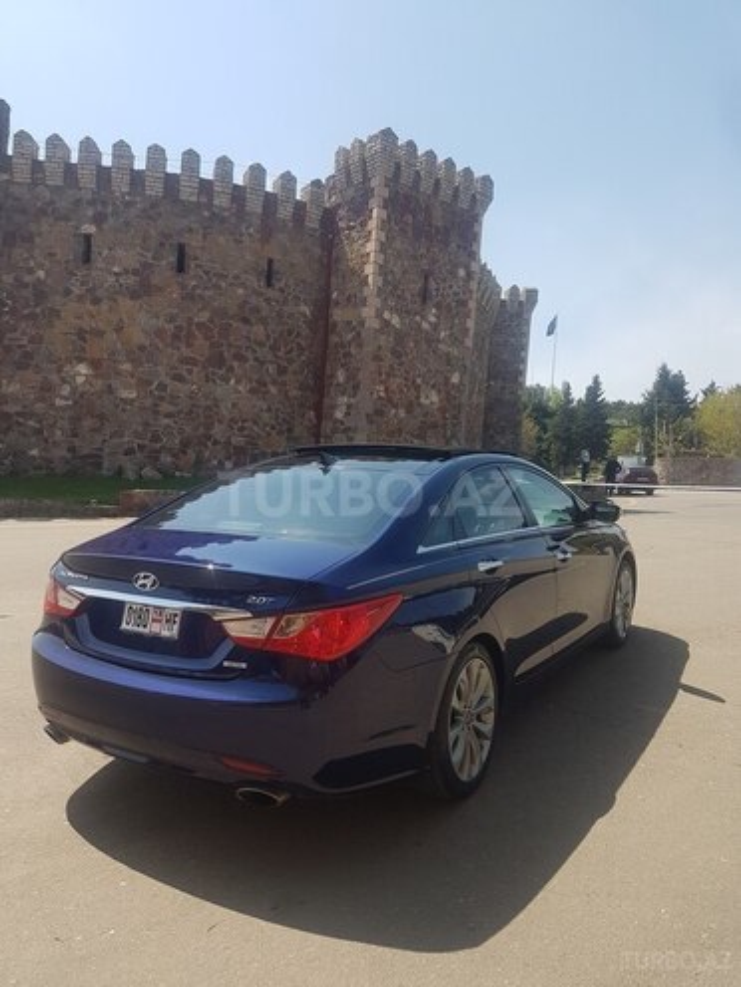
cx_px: 370
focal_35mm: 26
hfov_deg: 53.1
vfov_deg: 67.3
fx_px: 742
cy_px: 494
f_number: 1.7
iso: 40
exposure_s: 1/1536
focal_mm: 4.2
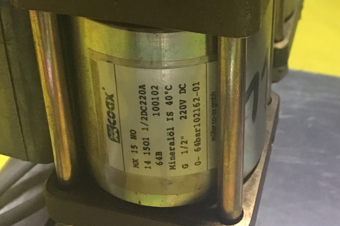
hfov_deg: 34.6
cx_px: 236
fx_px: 538
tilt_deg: -26.6
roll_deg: -1.8
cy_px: -42
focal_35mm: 57
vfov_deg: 22.1
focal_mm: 4.15
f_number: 2.2
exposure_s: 1/17
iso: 320
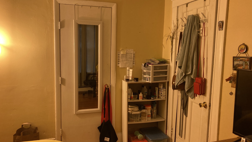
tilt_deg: -6.8
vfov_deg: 37.8
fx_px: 207
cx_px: 124
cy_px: 73
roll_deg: -0.3
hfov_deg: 62.6
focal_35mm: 31
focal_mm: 3.99
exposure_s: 1/60
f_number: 1.8
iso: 160
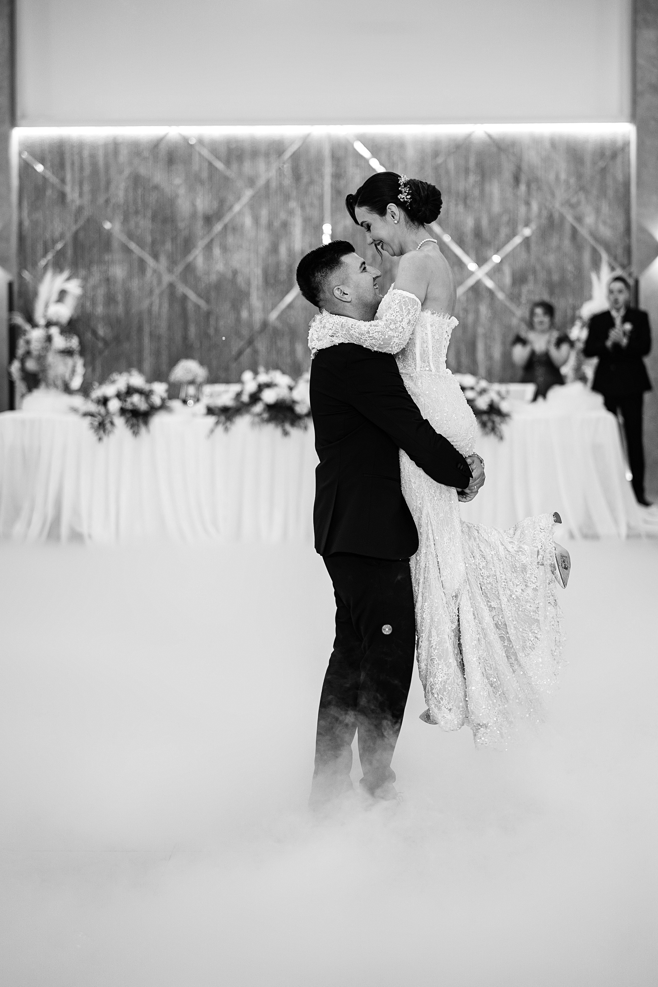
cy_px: 494
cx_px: 329
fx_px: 1371
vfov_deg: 39.6
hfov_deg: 27.0
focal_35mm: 50
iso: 250
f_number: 1.4
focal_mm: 50
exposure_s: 1/250
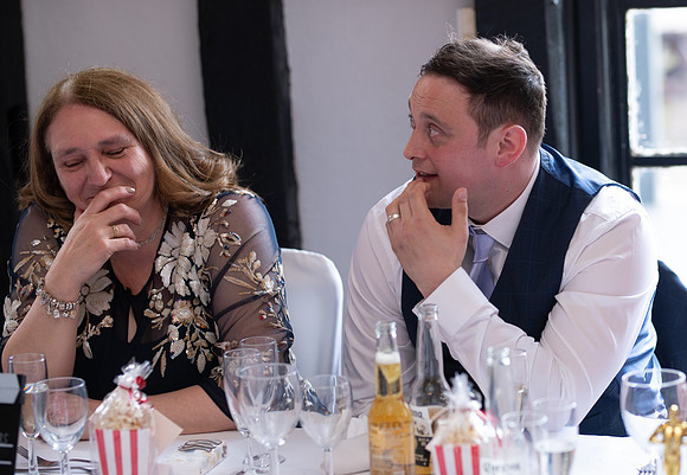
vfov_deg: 11.9
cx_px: 481
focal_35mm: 118
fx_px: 2270
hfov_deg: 17.1
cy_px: 156
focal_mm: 85
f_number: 2.2
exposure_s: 1/100
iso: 500
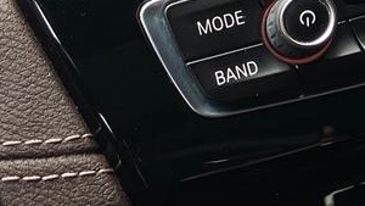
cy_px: -189
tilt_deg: -21.6
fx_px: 1171
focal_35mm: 121
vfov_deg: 9.5
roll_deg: -1.8
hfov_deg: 15.0
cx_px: 687
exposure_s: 1/76
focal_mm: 4.25
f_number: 1.8
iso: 40
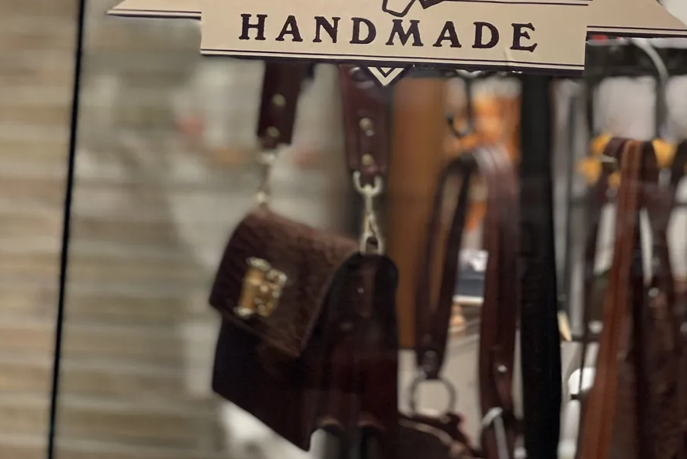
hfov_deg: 21.0
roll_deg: -1.4
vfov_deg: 13.6
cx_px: 423
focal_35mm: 97
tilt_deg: +10.0
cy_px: -127
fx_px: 1851
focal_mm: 6
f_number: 2
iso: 200
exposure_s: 1/100
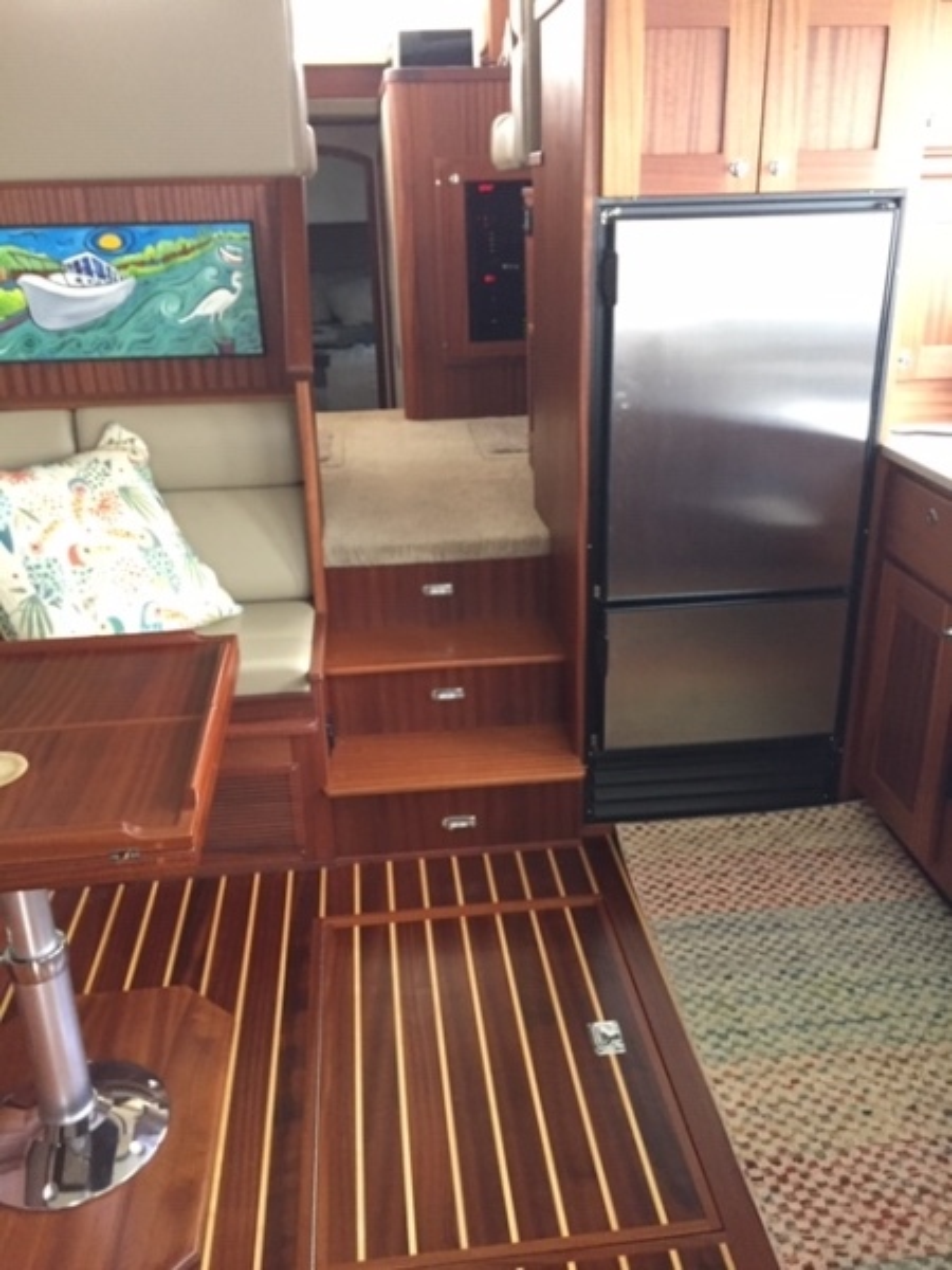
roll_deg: +1.3
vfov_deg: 61.7
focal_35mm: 29
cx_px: 476
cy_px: 635
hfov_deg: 48.2
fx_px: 1063
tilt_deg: -21.8
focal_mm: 4.15
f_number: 2.2
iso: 250
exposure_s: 1/20
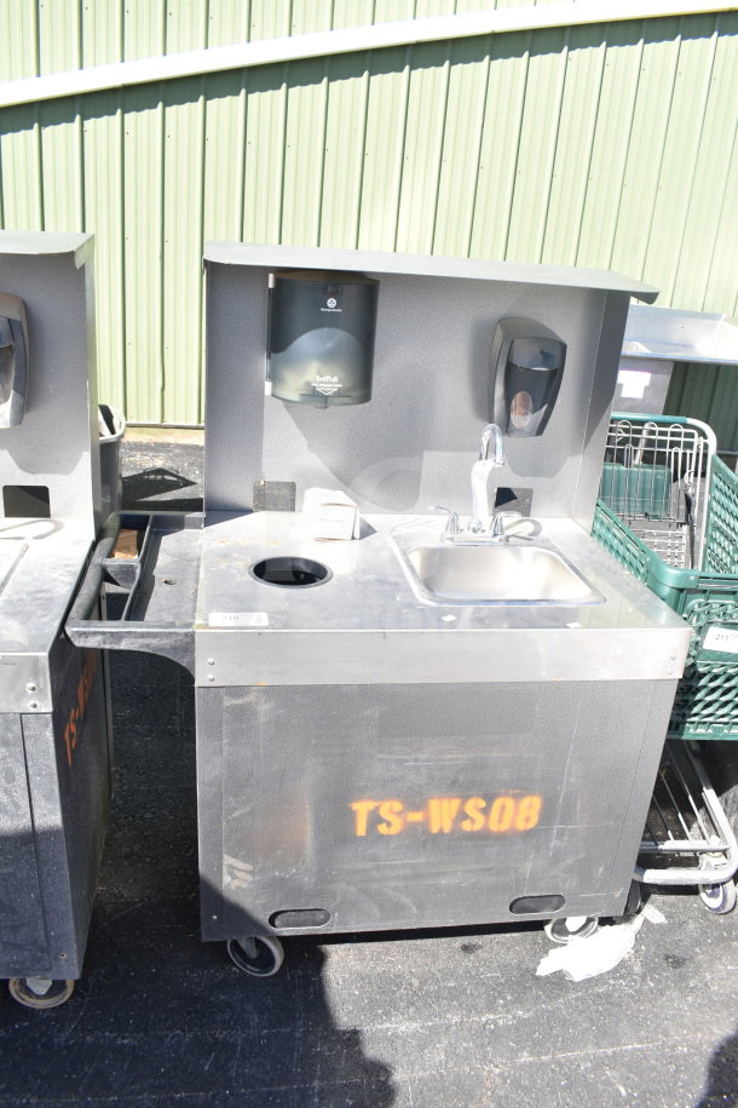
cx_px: 369
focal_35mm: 27
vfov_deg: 67.4
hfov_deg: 47.9
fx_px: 830
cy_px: 554
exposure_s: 1/160
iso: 200
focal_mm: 18
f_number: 7.1
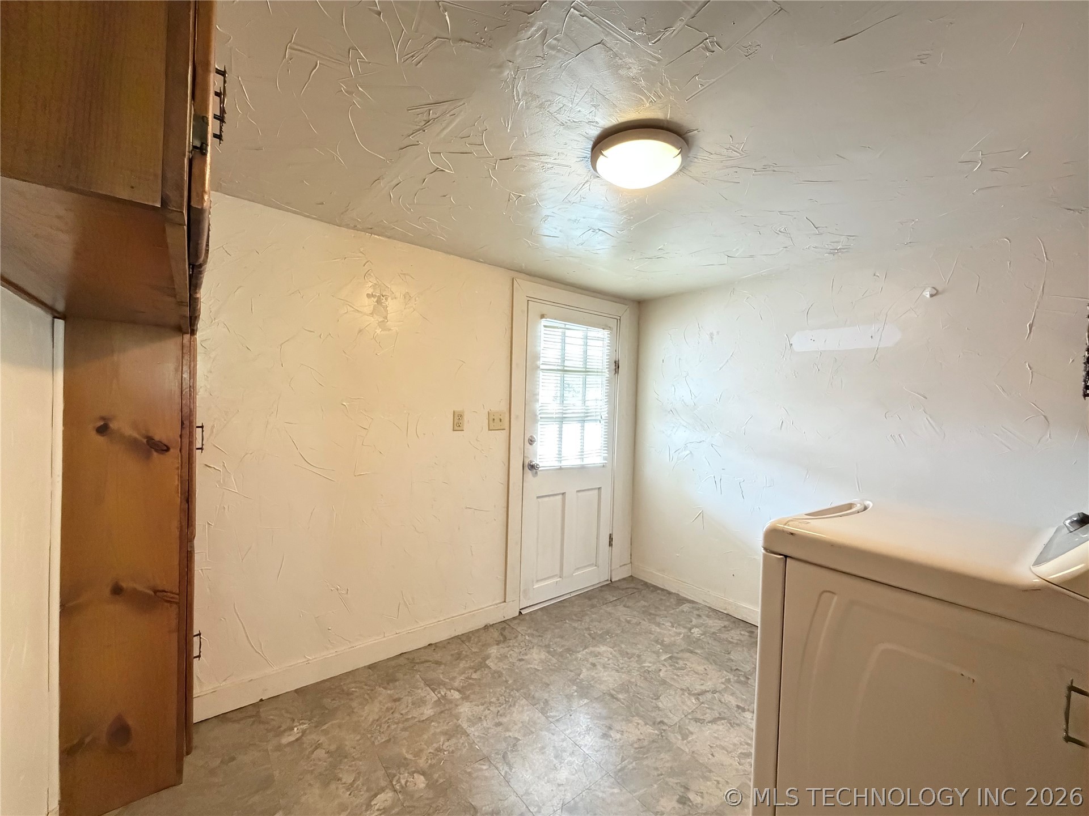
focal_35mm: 14
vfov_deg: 85.7
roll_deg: -1.9
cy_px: 408
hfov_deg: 102.1
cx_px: 544
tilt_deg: -1.4
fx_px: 440
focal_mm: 2.22
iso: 1000
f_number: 2.2
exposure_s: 1/60
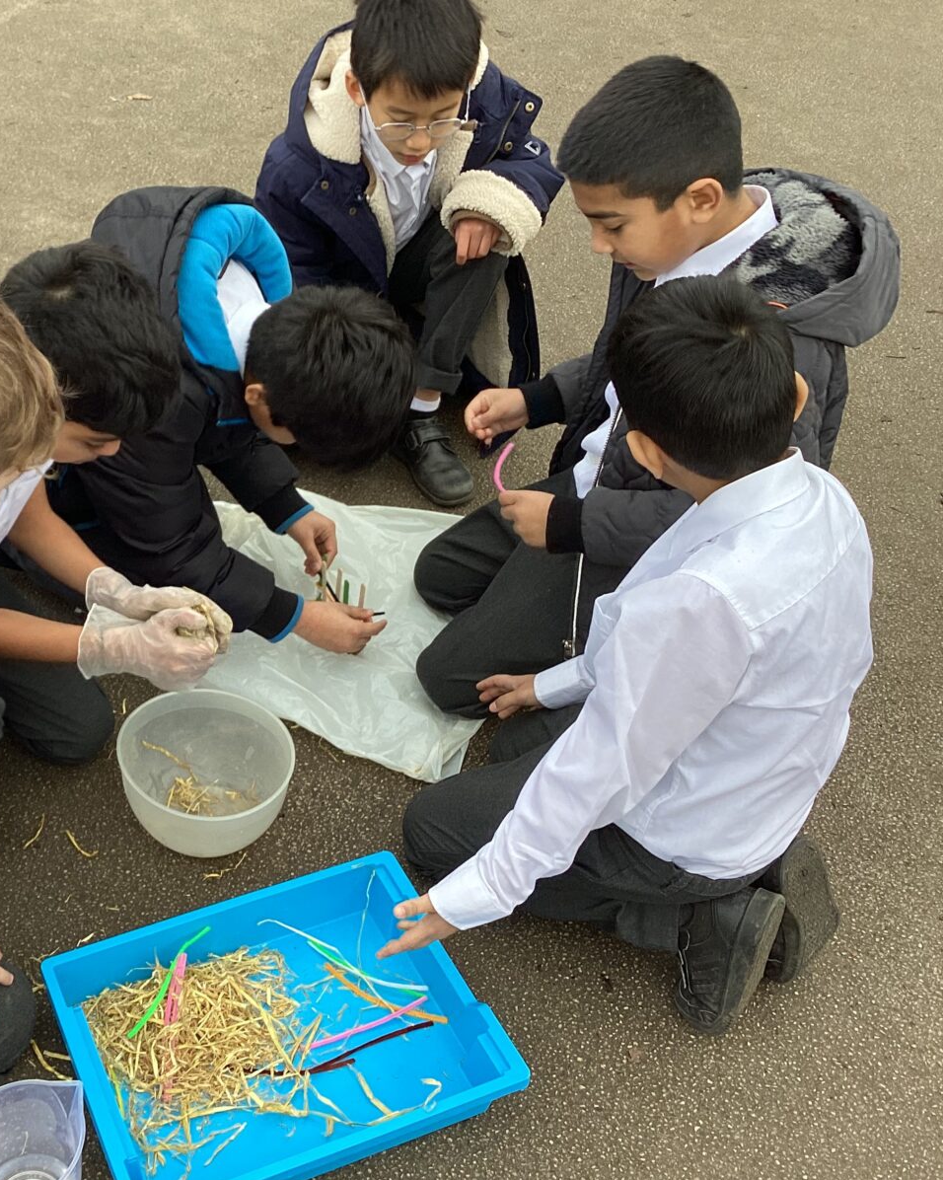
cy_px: 584
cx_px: 187
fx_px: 1431
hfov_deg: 35.3
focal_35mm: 41
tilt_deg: -40.2
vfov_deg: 44.8
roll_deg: -0.2
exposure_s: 1/120
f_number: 2.4
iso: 40
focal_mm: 3.3
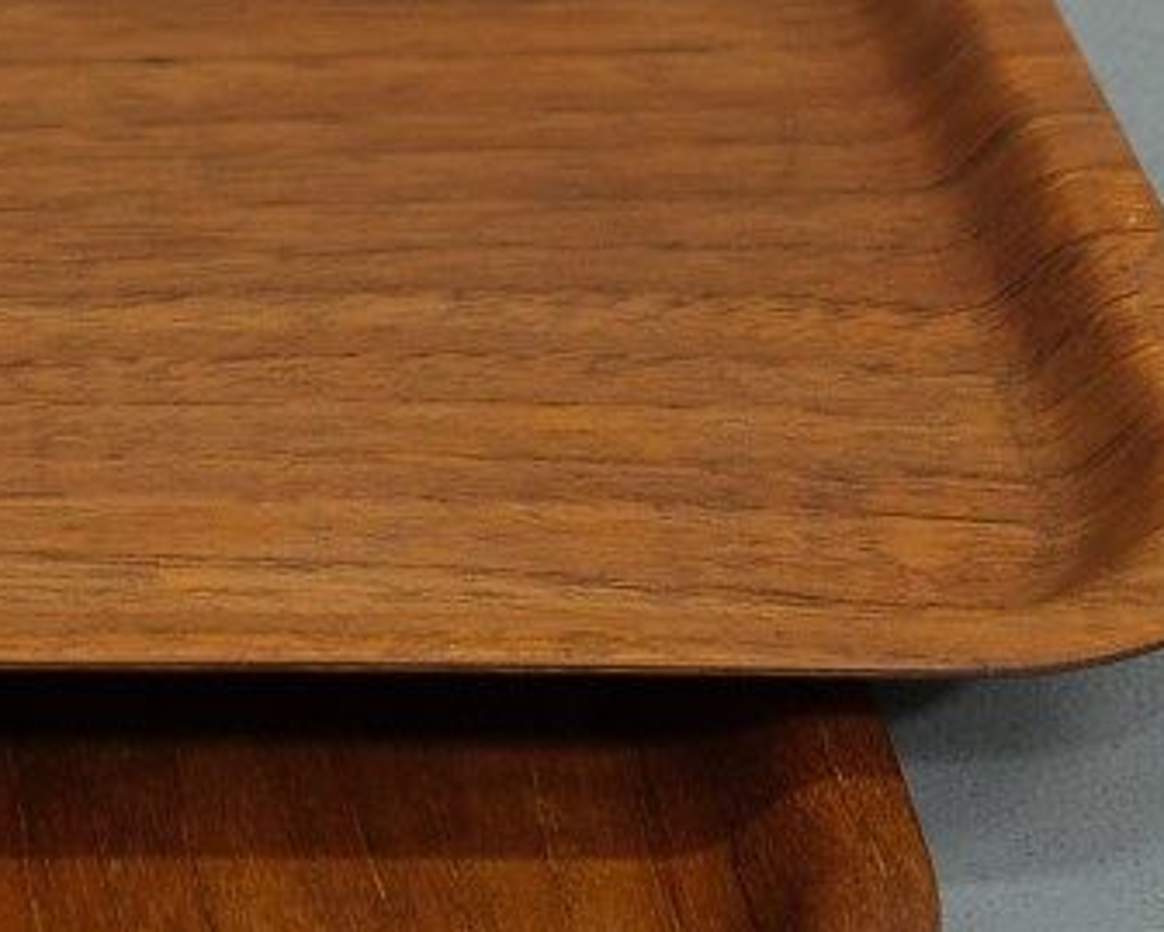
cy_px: 416
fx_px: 4652
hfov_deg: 13.4
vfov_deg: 11.4
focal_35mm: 135
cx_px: -644
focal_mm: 25.4
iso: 640
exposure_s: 1/38
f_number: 3.2
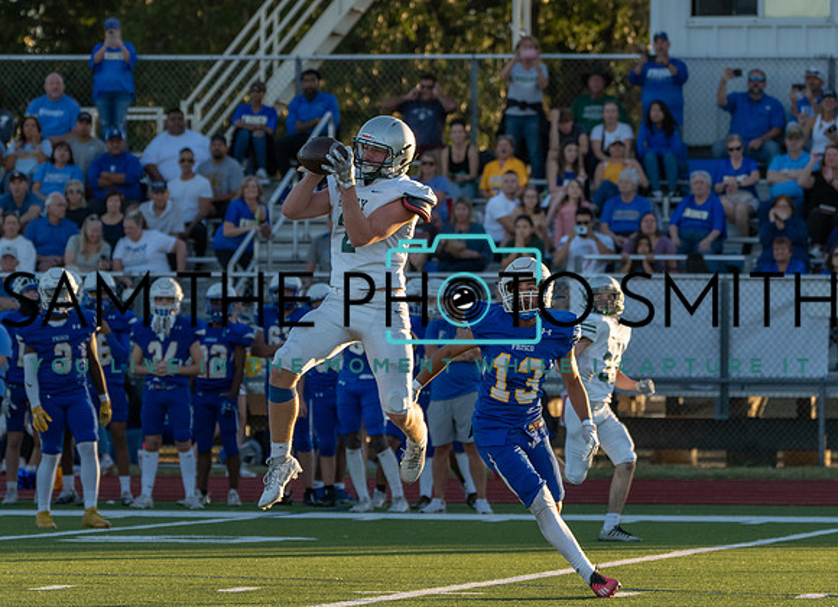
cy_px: 323
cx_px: 418
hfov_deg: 6.4
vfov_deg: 4.6
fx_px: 7487
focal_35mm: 313
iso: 1000
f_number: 5.6
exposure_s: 1/1250
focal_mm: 209
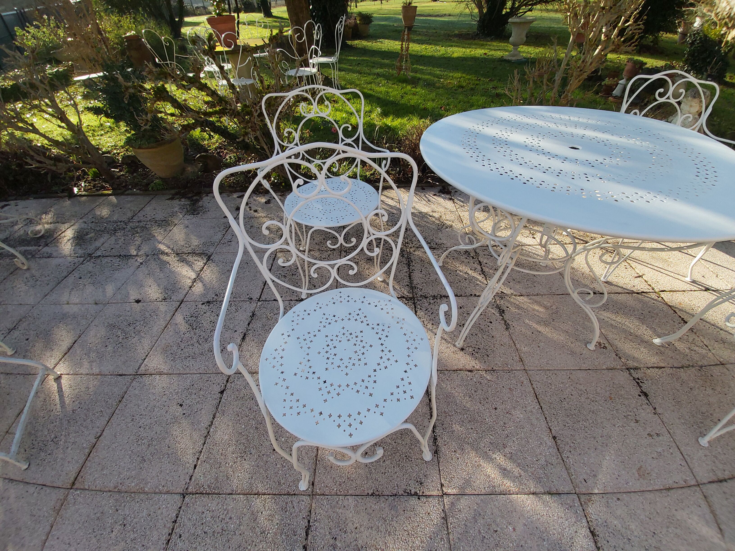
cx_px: 368
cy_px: 276
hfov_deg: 110.5
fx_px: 255
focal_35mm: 12
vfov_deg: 94.5
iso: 40
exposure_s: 1/574
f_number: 2.2
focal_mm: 1.42
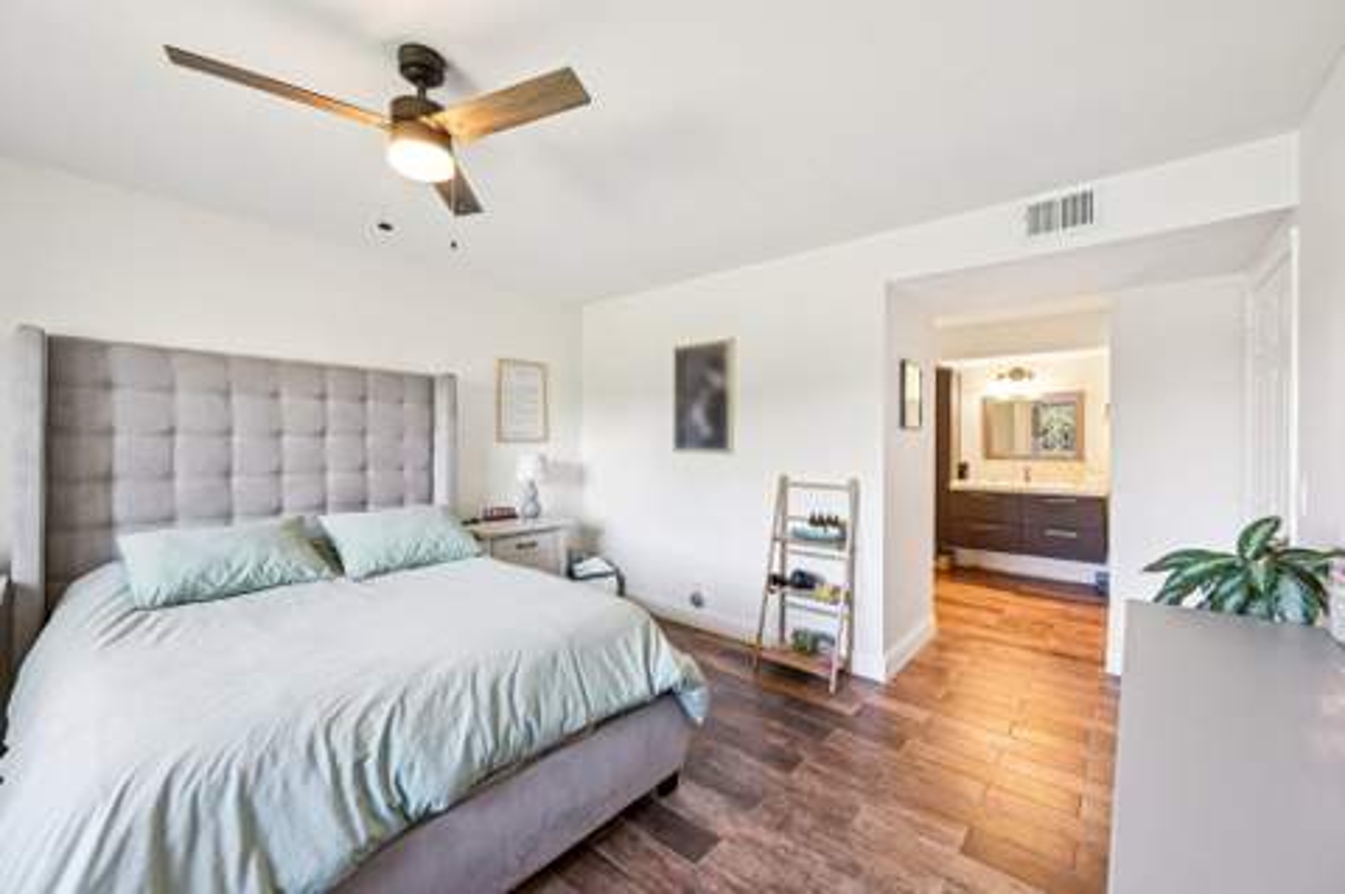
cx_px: 672
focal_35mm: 14
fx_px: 523
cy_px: 447
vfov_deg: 81.1
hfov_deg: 104.3
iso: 2000
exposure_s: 1/60
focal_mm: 14
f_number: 8
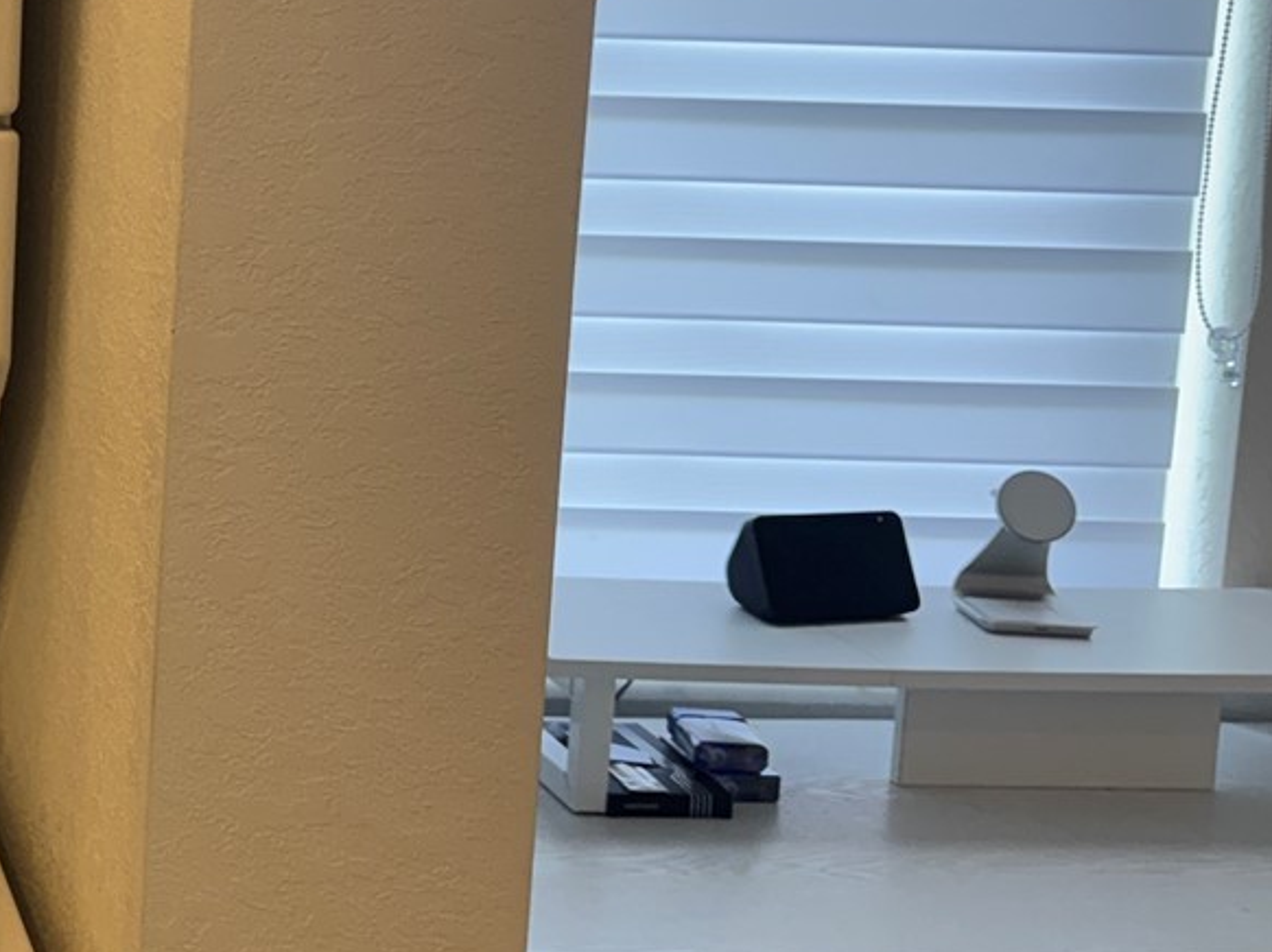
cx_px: -288
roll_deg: -1.5
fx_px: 2424
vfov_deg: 22.0
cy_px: 229
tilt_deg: -8.0
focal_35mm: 66
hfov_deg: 26.0
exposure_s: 1/120
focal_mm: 6.76
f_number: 1.78
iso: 125
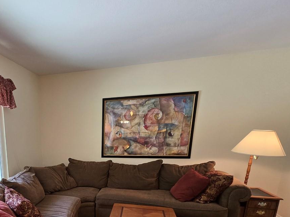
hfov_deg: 64.2
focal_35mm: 24
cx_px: 52
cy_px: 189
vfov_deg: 51.2
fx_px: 201
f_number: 2.2
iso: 125
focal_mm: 2.2
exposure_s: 1/60
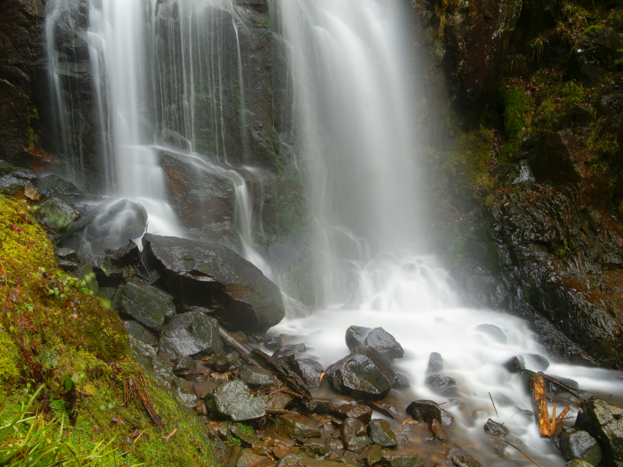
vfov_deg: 37.7
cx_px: 312
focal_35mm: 38
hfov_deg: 49.0
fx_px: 684
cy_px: 234
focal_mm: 8.1
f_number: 8
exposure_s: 60
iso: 100
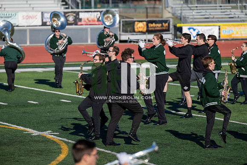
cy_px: 82
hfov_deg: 10.3
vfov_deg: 6.9
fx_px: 1372
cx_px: 124
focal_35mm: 200
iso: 160
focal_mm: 200
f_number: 4
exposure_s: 1/2000
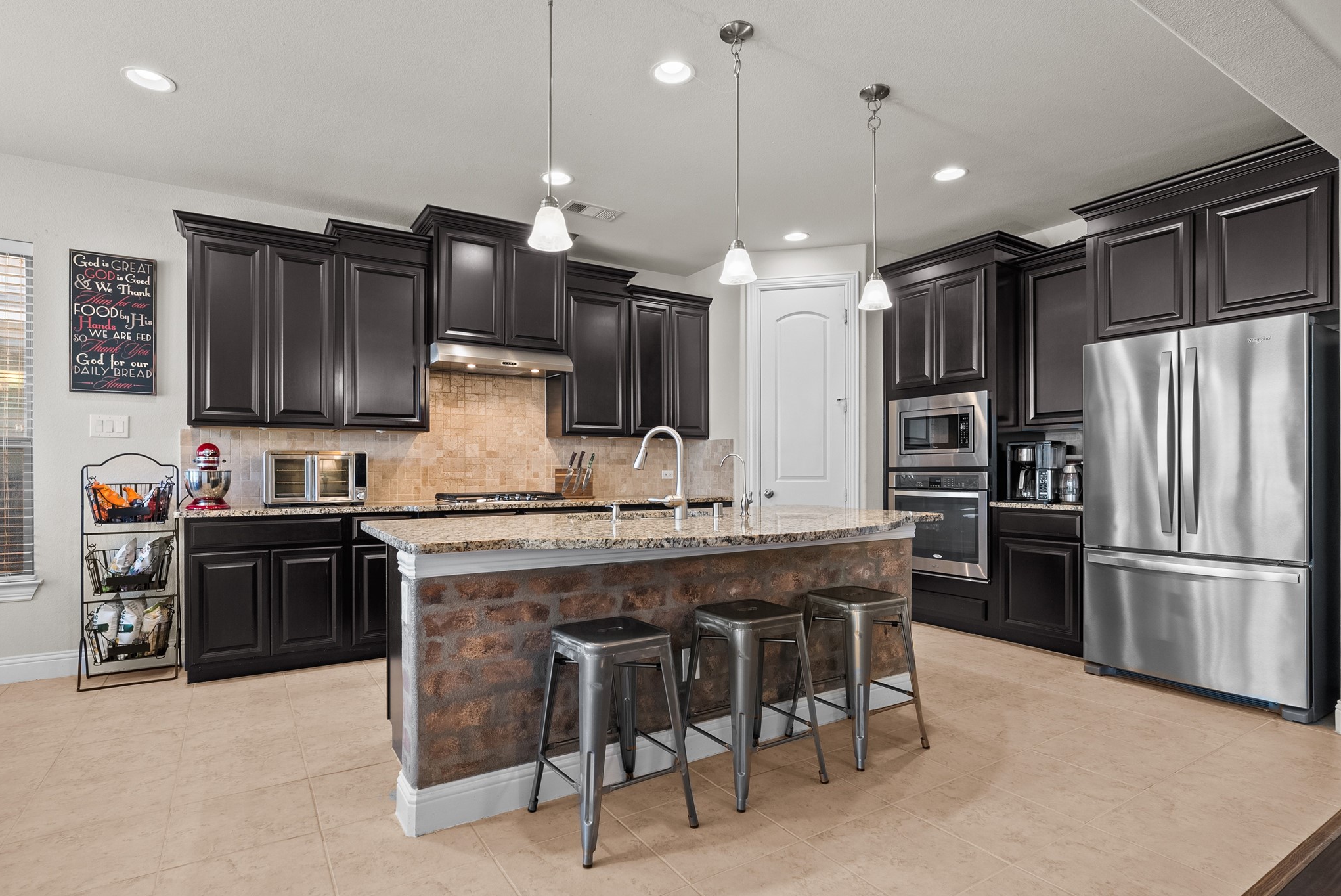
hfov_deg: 93.2
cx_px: 642
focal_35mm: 17
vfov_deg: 70.5
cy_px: 460
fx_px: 634
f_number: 8
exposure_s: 1
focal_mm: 16
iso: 640
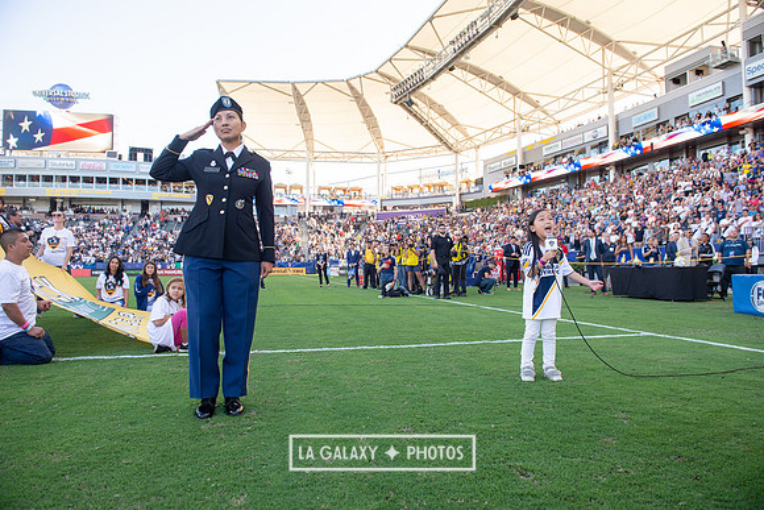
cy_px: 255
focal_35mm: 24
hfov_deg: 73.7
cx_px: 382
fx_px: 509
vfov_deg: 53.2
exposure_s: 1/320
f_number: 4.5
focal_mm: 24
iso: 200
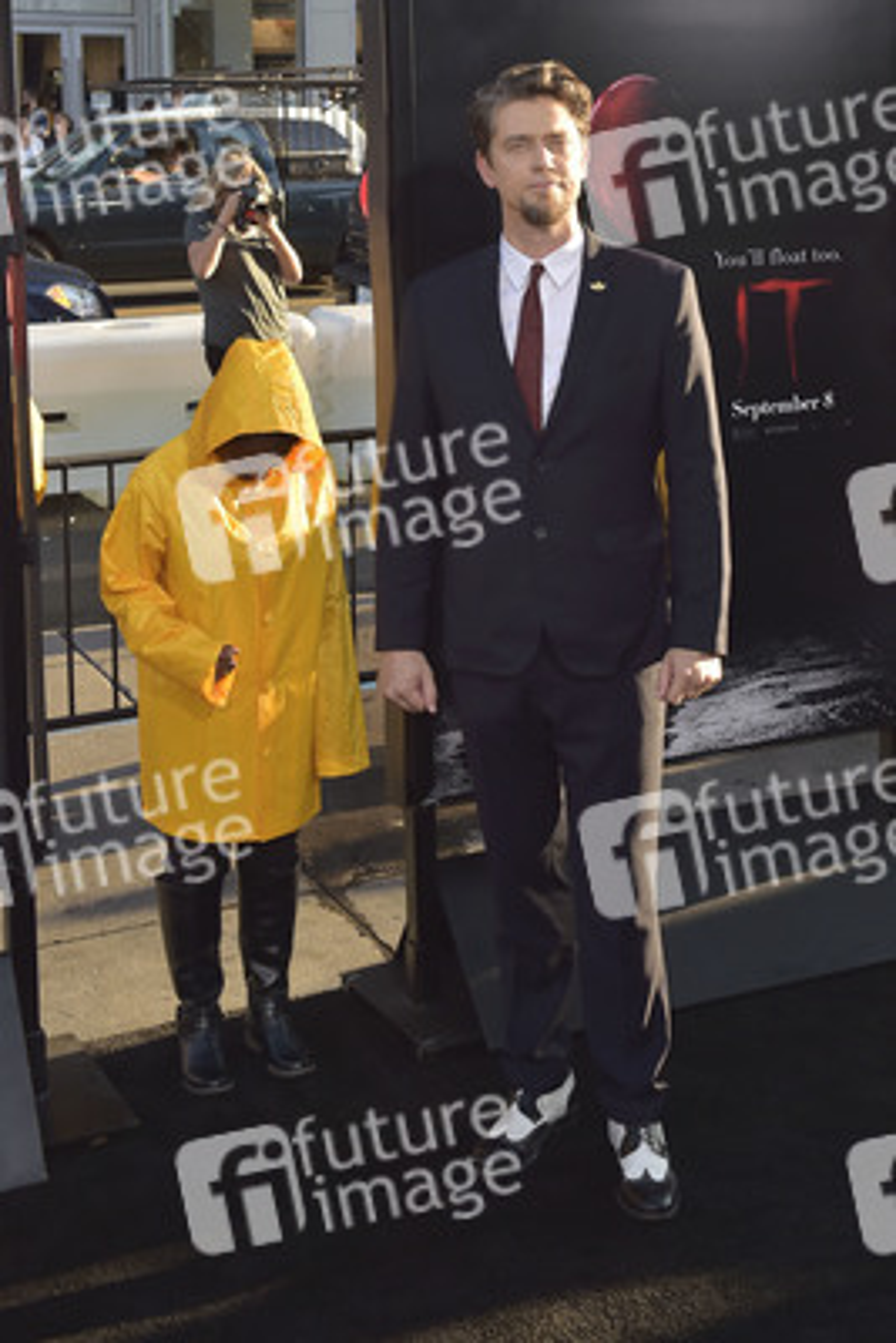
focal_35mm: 44
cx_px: 448
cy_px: 672
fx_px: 1641
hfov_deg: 30.5
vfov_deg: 44.5
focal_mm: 44
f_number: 6.3
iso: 500
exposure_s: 1/320
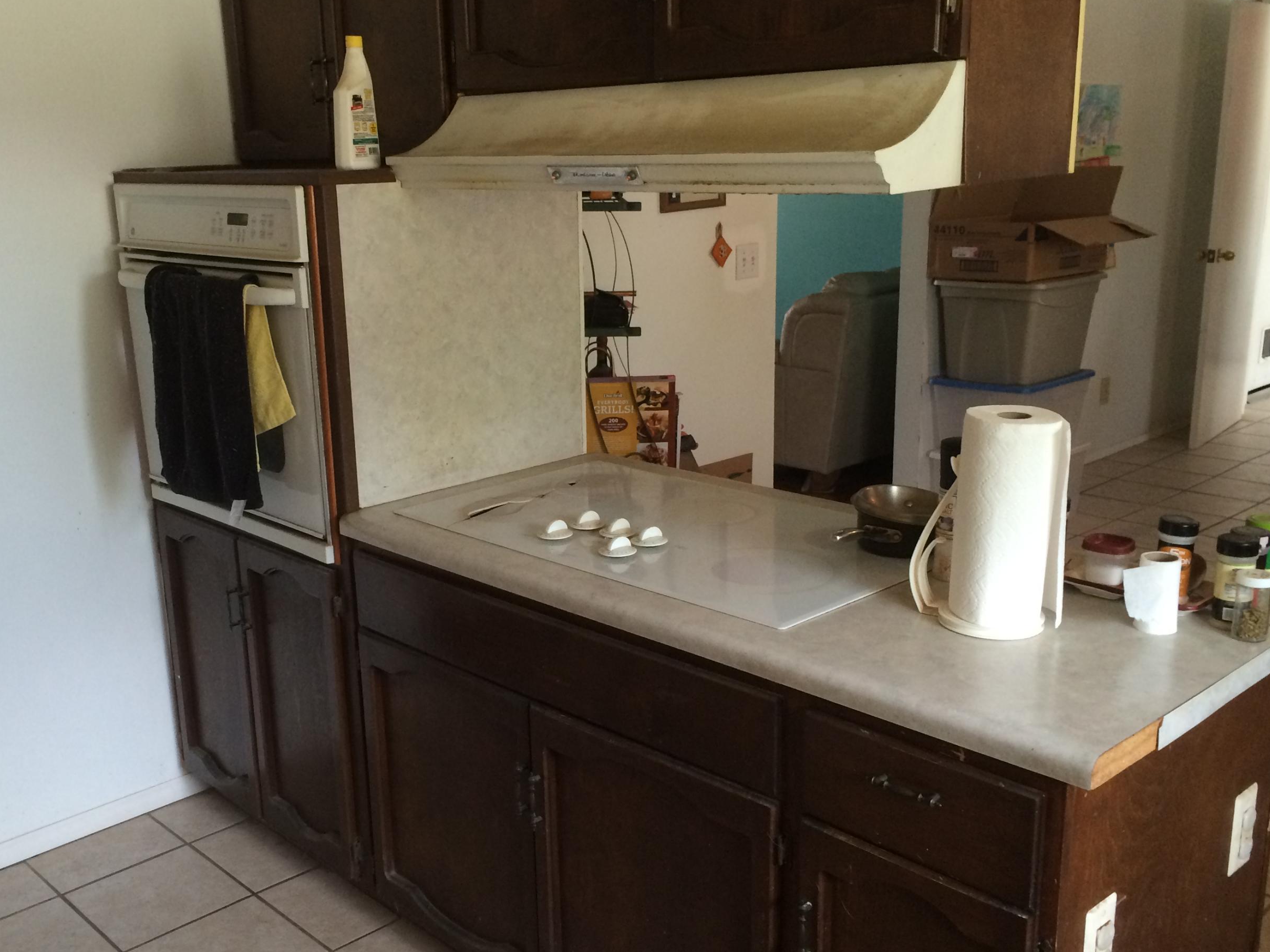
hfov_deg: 51.1
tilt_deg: -17.4
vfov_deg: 39.6
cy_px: 518
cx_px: 534
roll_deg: +1.4
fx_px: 1321
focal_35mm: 36
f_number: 2.2
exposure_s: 1/30
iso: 125
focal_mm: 4.15
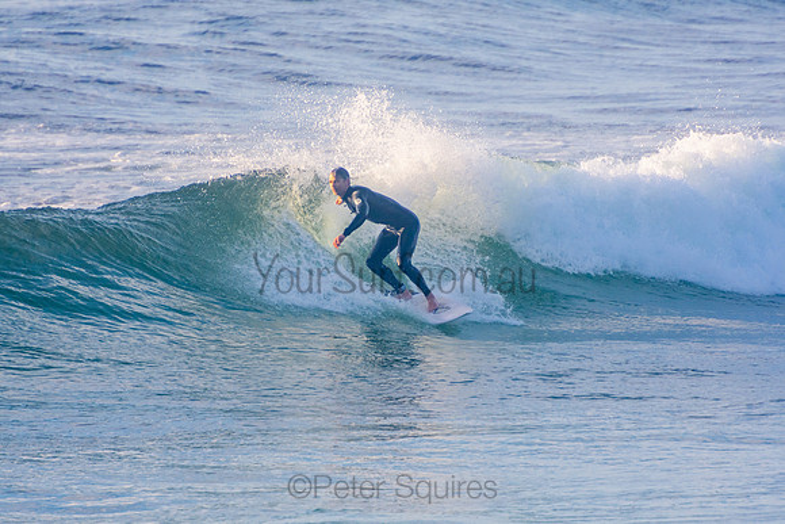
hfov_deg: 3.3
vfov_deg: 2.2
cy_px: 262
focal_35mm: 621
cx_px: 392
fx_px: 13551
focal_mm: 400
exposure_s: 1/1250
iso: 400
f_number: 5.6
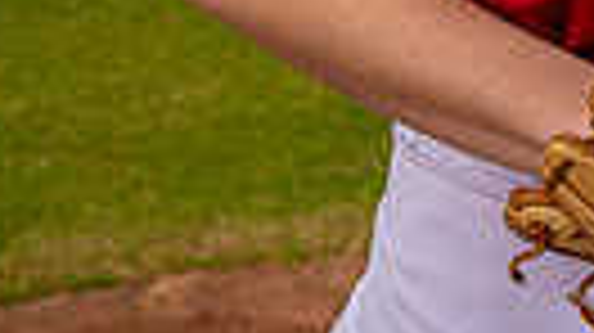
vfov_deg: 9.5
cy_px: -513
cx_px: 644
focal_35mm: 111
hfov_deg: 18.6
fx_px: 1747
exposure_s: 1/250
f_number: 6.3
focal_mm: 31
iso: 100
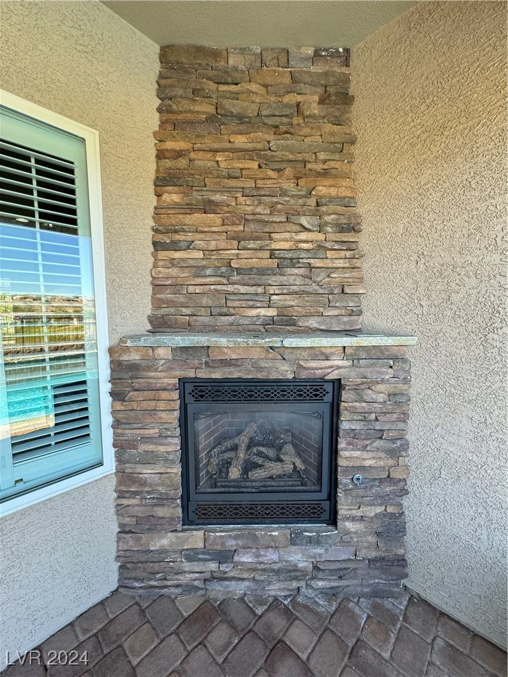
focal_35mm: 14
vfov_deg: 102.1
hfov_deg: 85.7
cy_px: 338
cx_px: 254
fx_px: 274
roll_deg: +0.3
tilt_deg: -6.0
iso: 50
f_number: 2.2
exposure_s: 1/99
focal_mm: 2.22
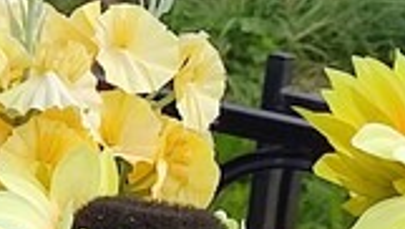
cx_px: -496
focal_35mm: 135
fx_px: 1451
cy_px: 50
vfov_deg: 9.0
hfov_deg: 13.0
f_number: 1.9
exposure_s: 1/394
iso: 50
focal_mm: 6.04
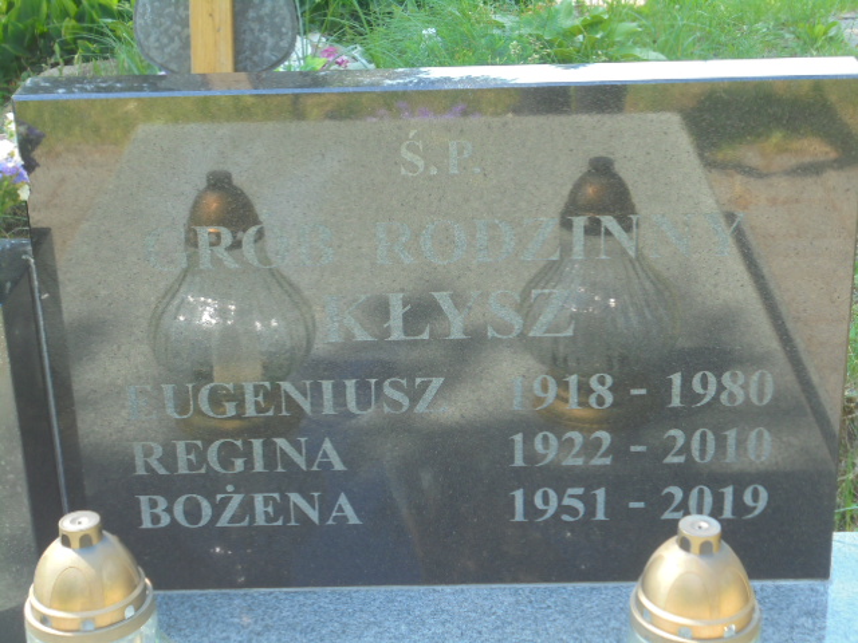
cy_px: 322
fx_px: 1586
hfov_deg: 30.3
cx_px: 429
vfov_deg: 22.9
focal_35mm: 64
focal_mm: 11.5
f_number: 5.6
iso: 100
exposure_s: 1/30
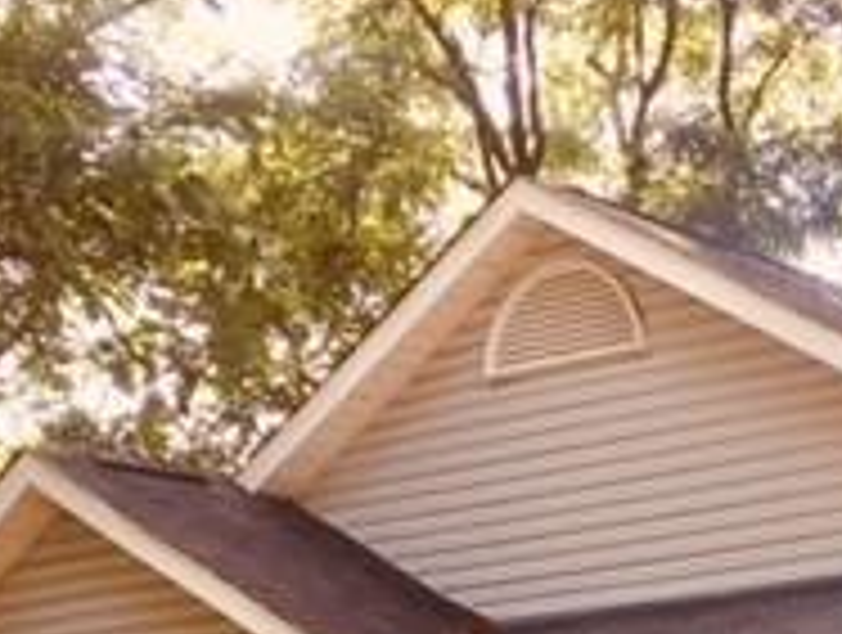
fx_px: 2413
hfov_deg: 18.8
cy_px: 976
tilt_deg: -0.7
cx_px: 977
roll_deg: +0.8
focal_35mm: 99
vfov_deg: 14.0
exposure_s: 1/329
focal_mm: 4.15
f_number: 2.2
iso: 32
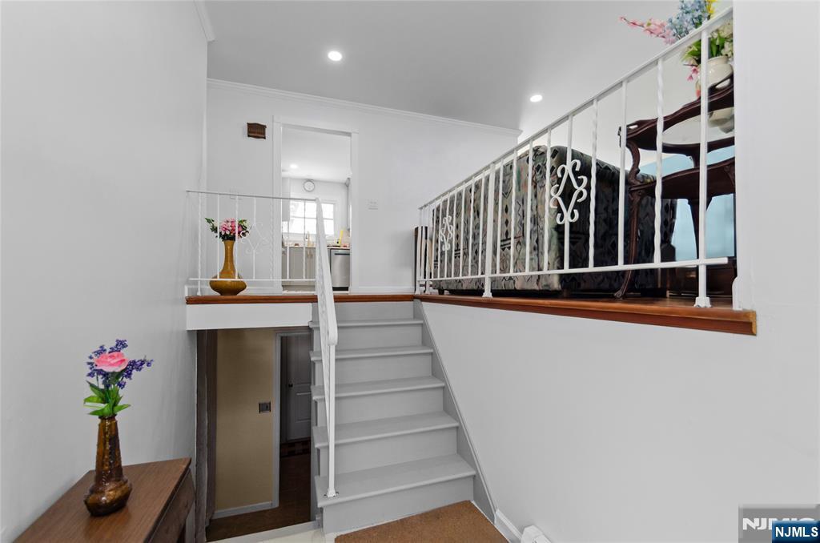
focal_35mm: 15
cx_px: 410
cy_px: 272
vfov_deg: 77.1
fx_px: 341
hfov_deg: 100.5
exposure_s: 1/80
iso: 400
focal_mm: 10
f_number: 4.5
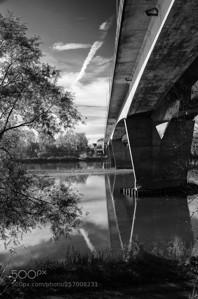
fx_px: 298
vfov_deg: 53.2
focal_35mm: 36
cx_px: 99
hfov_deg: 36.7
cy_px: 150
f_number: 8
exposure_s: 1/100
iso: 100
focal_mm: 24
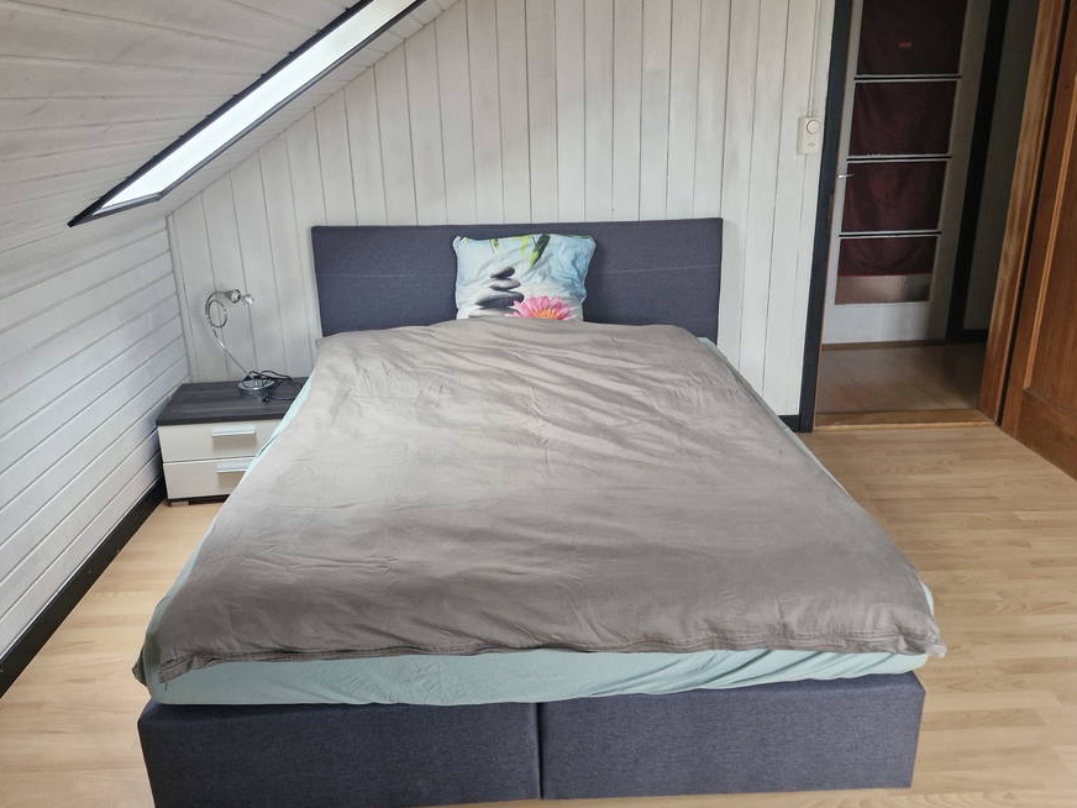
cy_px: 397
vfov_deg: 51.4
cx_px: 538
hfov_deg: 65.3
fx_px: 840
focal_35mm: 27
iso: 400
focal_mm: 5.54
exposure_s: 1/100
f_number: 1.8
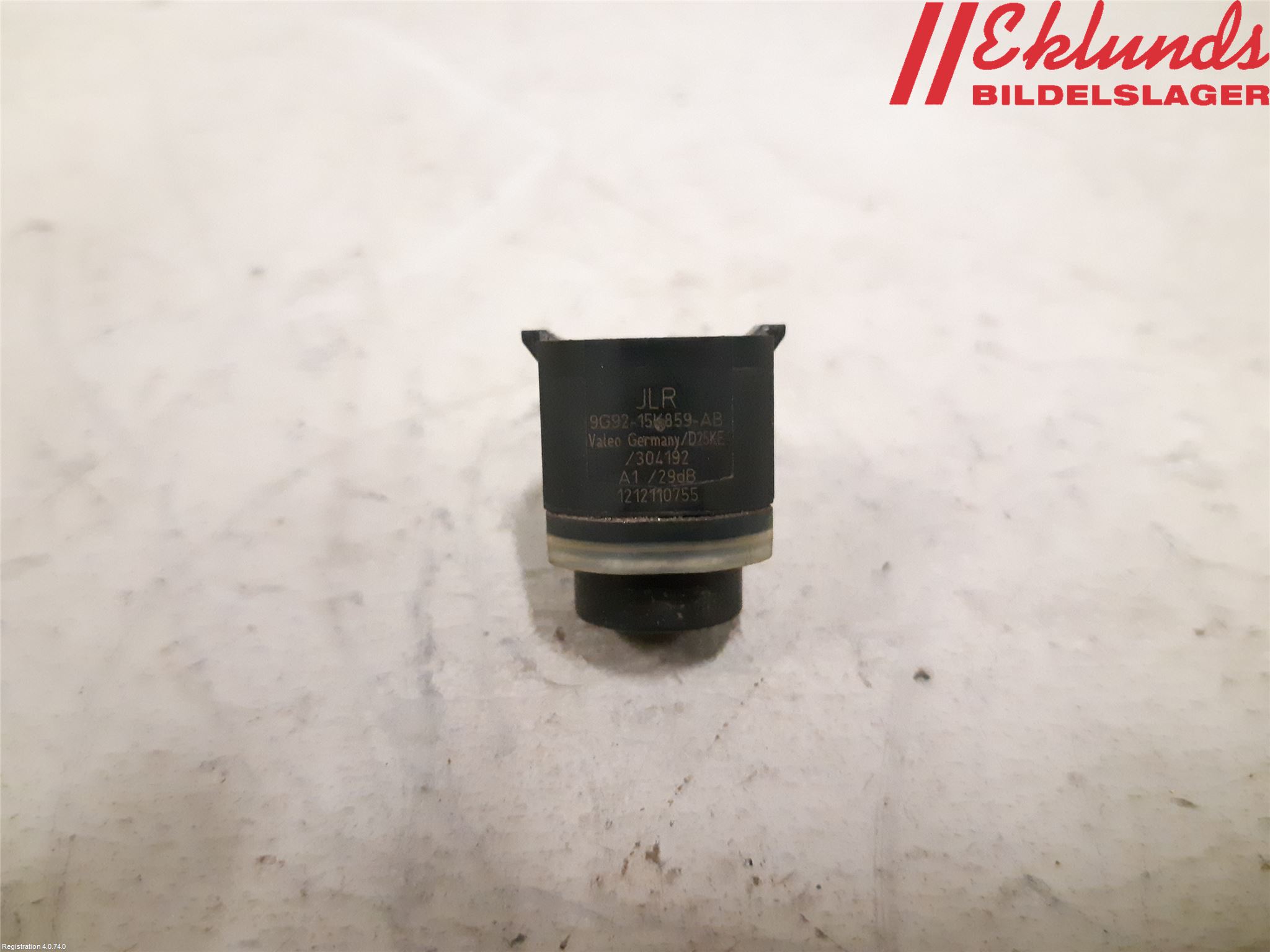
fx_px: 954
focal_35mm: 26
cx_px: 635
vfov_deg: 53.1
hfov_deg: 67.3
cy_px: 476
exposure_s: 1/100
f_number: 1.7
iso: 800
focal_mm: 3.93
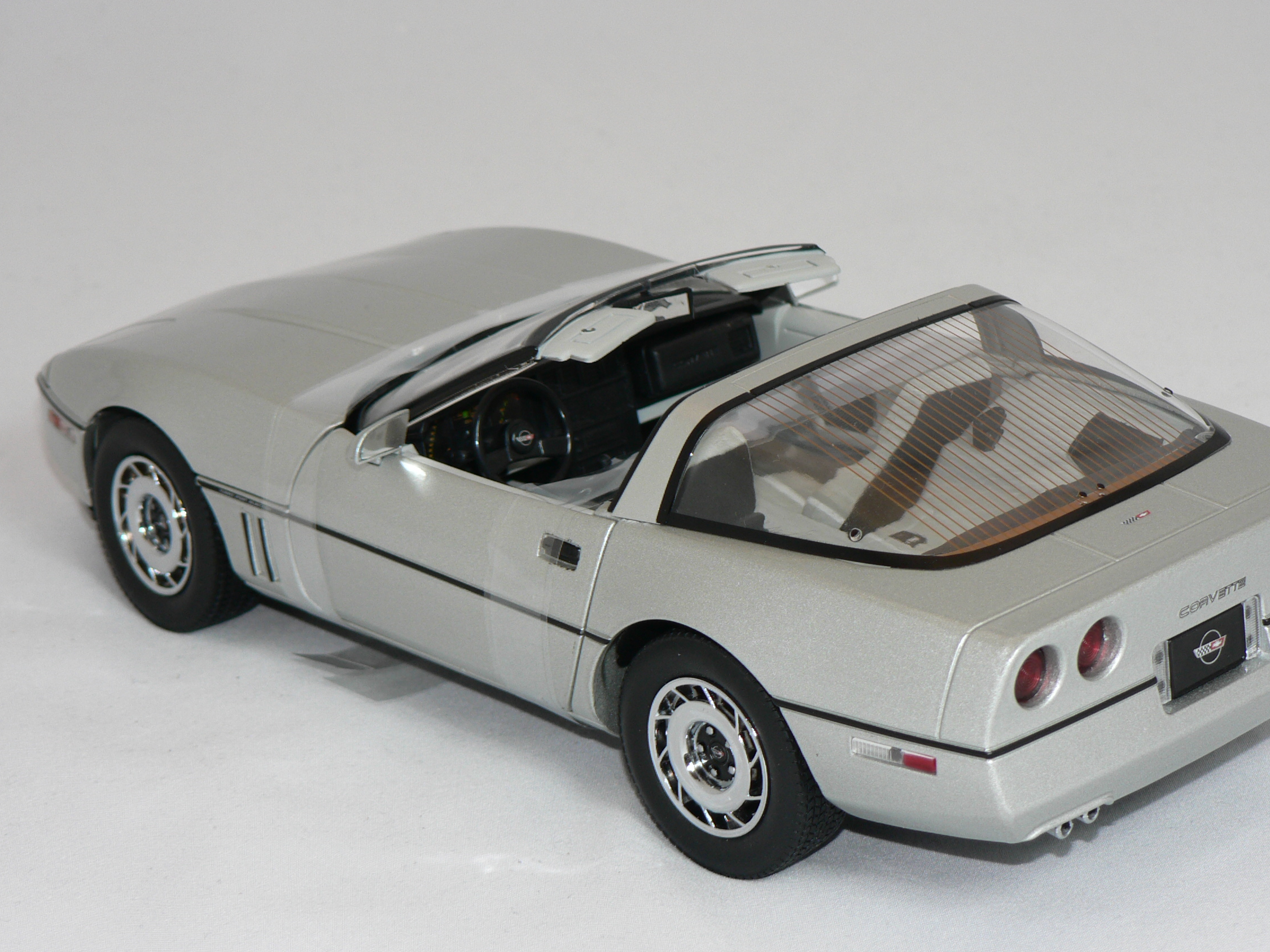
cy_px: 538
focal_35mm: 99
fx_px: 3632
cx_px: 716
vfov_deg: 14.9
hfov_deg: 19.8
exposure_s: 1/60
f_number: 3.2
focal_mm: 14.5
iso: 80
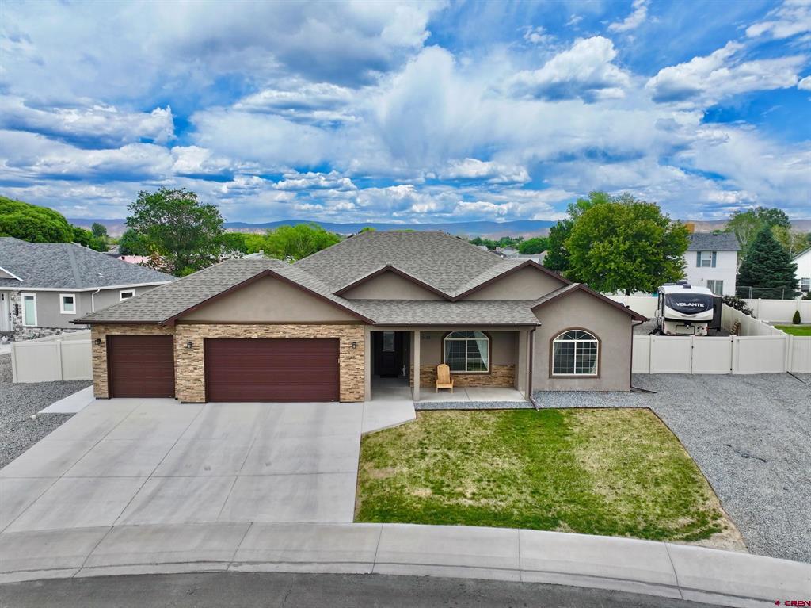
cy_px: 304
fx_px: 562
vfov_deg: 56.8
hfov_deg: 71.6
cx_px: 406
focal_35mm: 24
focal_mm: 12.29
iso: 190
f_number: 2.8
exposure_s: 1/2000
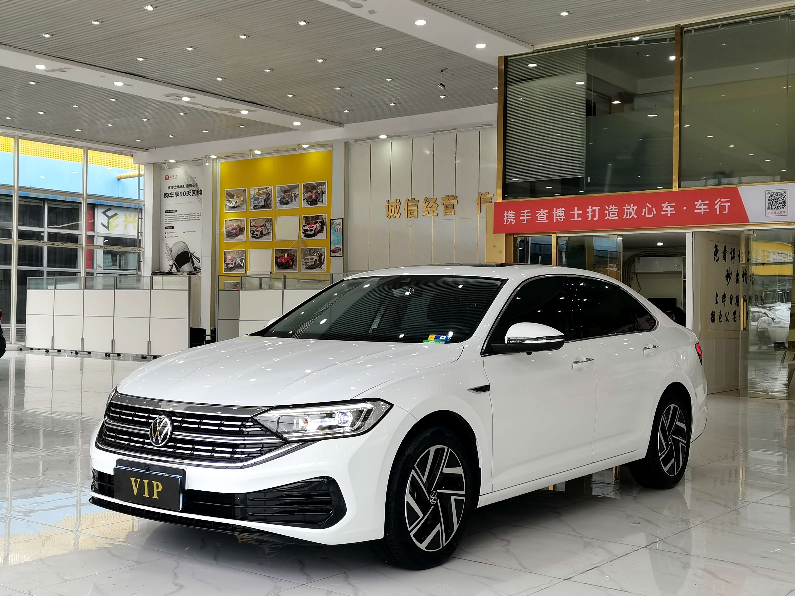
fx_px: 988
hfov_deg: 43.9
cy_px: 298
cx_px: 398
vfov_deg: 33.6
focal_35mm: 43
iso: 80
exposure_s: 1/90
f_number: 1.8
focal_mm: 5.58
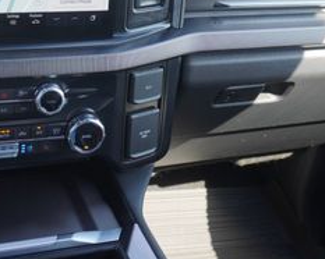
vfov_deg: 24.2
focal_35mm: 62
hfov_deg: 30.0
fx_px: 596
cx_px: 82
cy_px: 57
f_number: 4
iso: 100
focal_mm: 16
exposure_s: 1/80
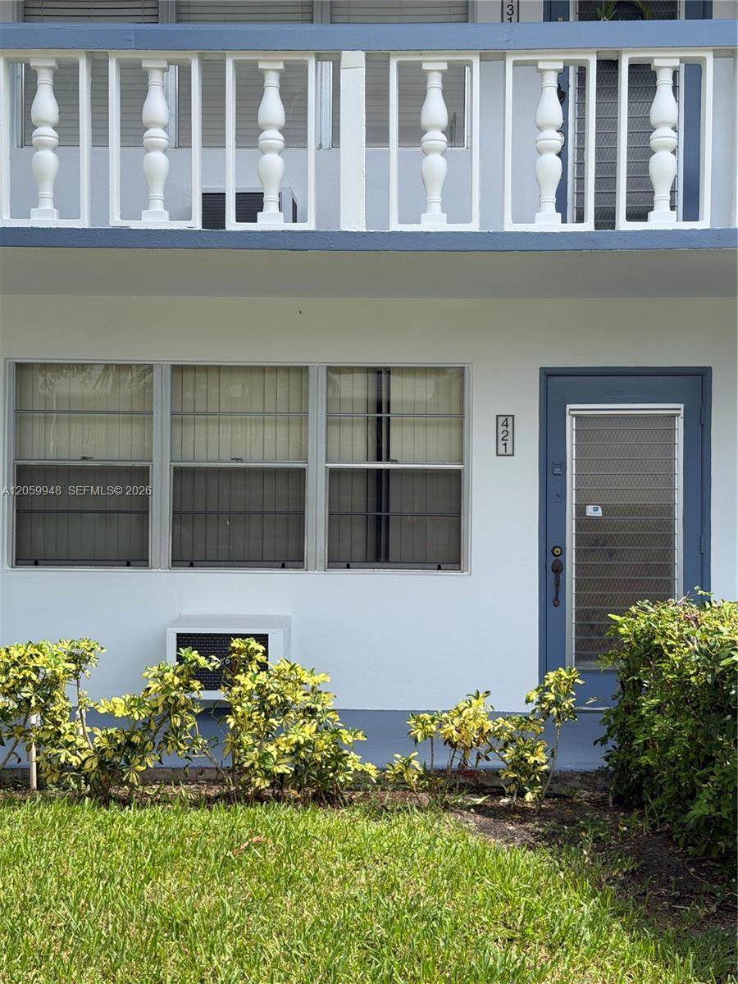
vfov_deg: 39.7
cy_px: 492
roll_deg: -0.2
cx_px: 369
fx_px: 1364
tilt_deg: +0.2
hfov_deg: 30.3
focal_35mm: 48
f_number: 1.78
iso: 64
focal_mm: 6.76
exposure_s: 1/2494
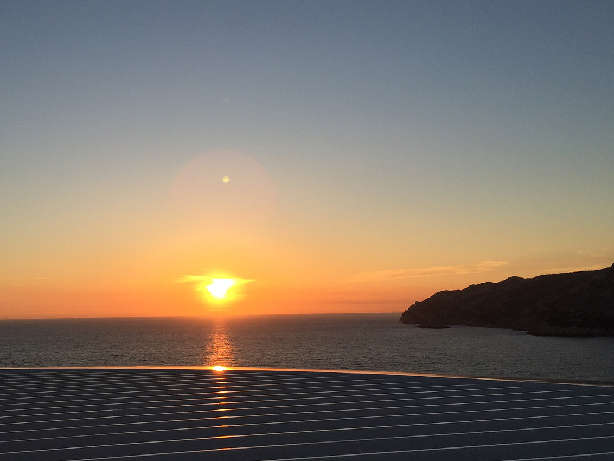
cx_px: 224
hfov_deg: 45.3
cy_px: 229
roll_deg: +0.8
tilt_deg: +4.9
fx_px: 727
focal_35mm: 41
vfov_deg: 35.1
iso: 32
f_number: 2.2
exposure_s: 1/1980
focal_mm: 4.15
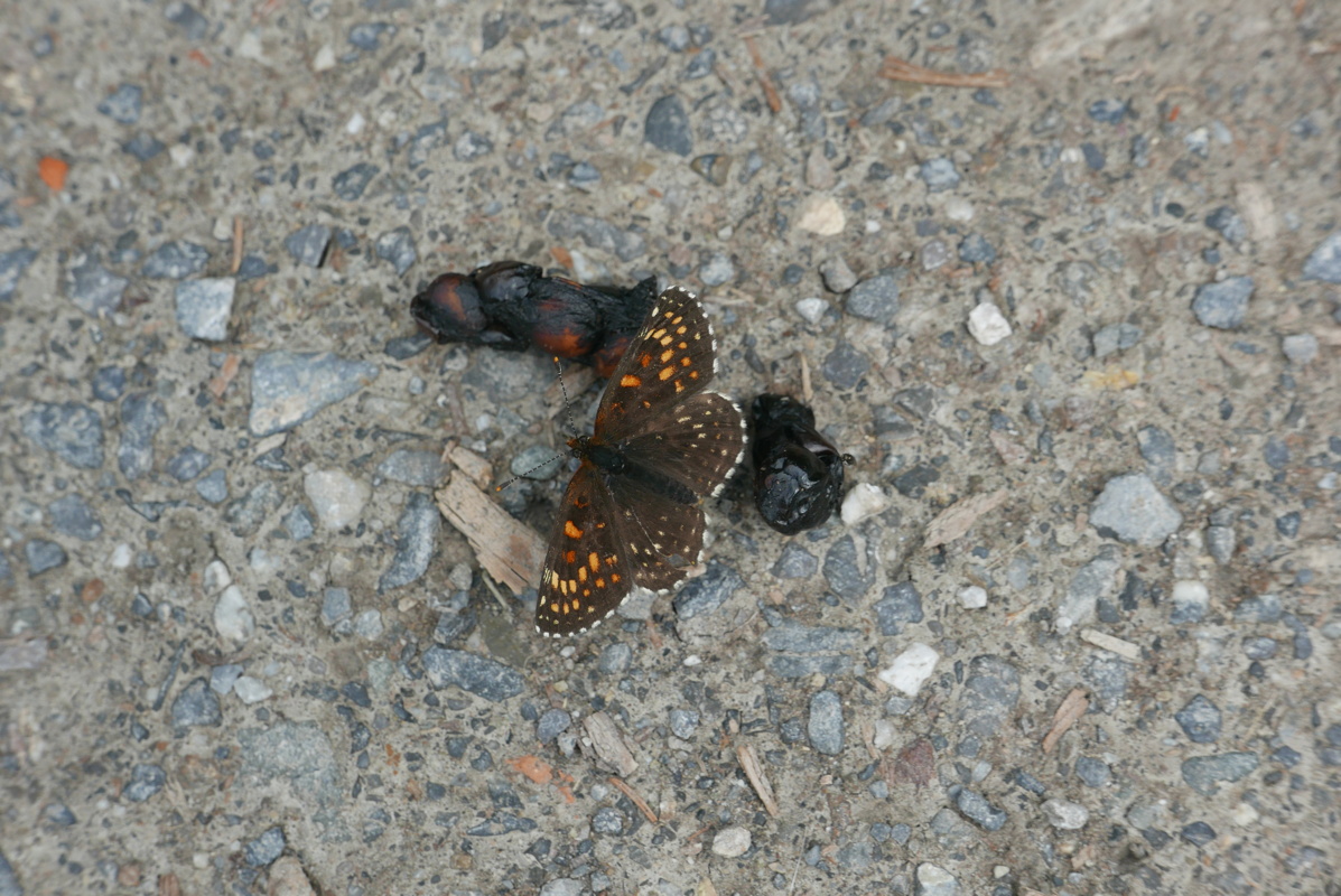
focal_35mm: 75
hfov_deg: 27.0
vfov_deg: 18.2
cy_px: 448
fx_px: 2796
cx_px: 670
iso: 200
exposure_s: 1/400
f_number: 5.6
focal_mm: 34
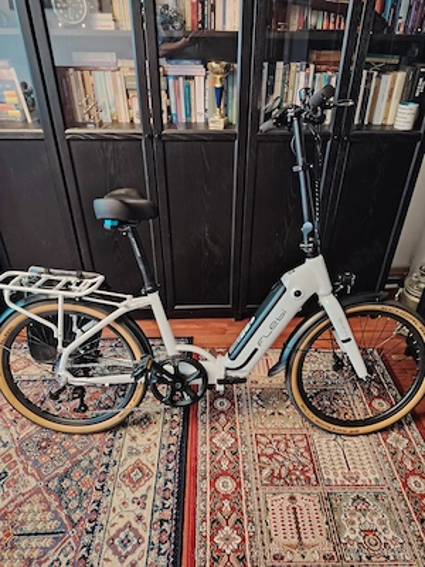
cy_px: 284
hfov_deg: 56.8
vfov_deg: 71.6
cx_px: 212
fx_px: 393
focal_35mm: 24
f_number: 1.75
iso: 3497
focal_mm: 5.25
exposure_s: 1/50
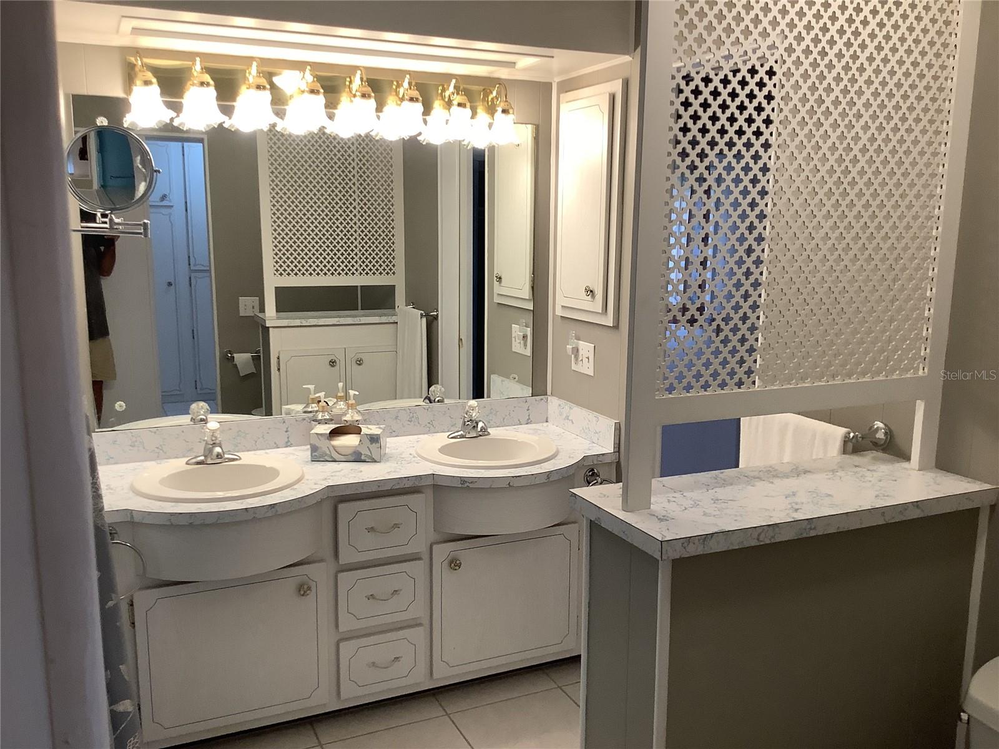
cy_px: 374
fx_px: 895
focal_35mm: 31
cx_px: 500
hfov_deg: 58.4
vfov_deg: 45.4
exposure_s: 1/60
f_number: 2.4
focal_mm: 3.3
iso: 80
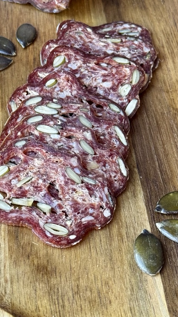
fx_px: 814
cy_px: 46
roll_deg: -3.2
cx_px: 33
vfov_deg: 21.6
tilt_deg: -40.9
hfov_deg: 12.4
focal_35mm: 97
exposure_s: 1/62
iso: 100
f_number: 1.78
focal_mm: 6.76
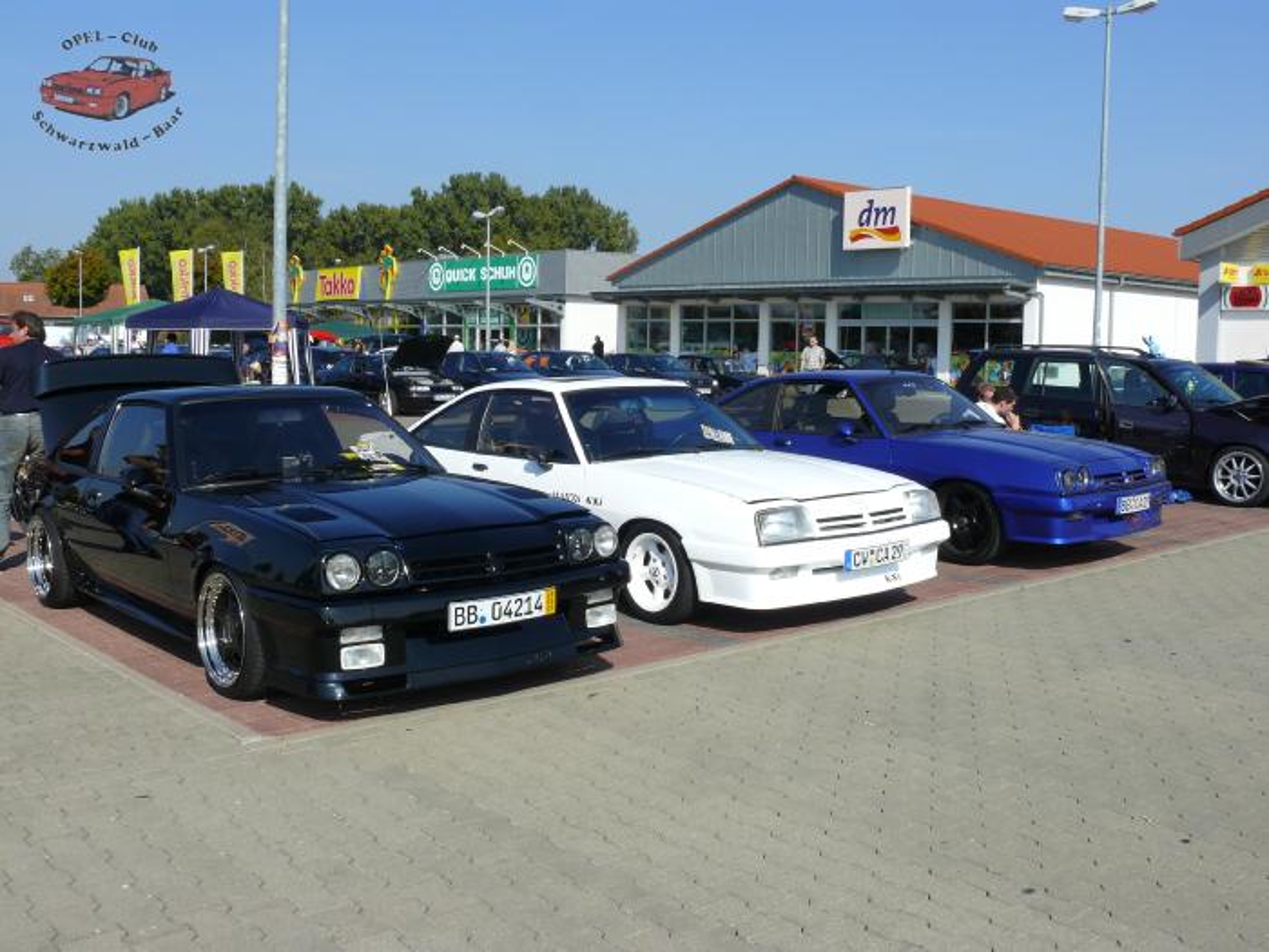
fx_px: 1283
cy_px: 476
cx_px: 634
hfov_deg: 52.6
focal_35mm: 35
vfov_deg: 40.7
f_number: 7.1
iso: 100
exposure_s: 1/400
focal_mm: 7.4
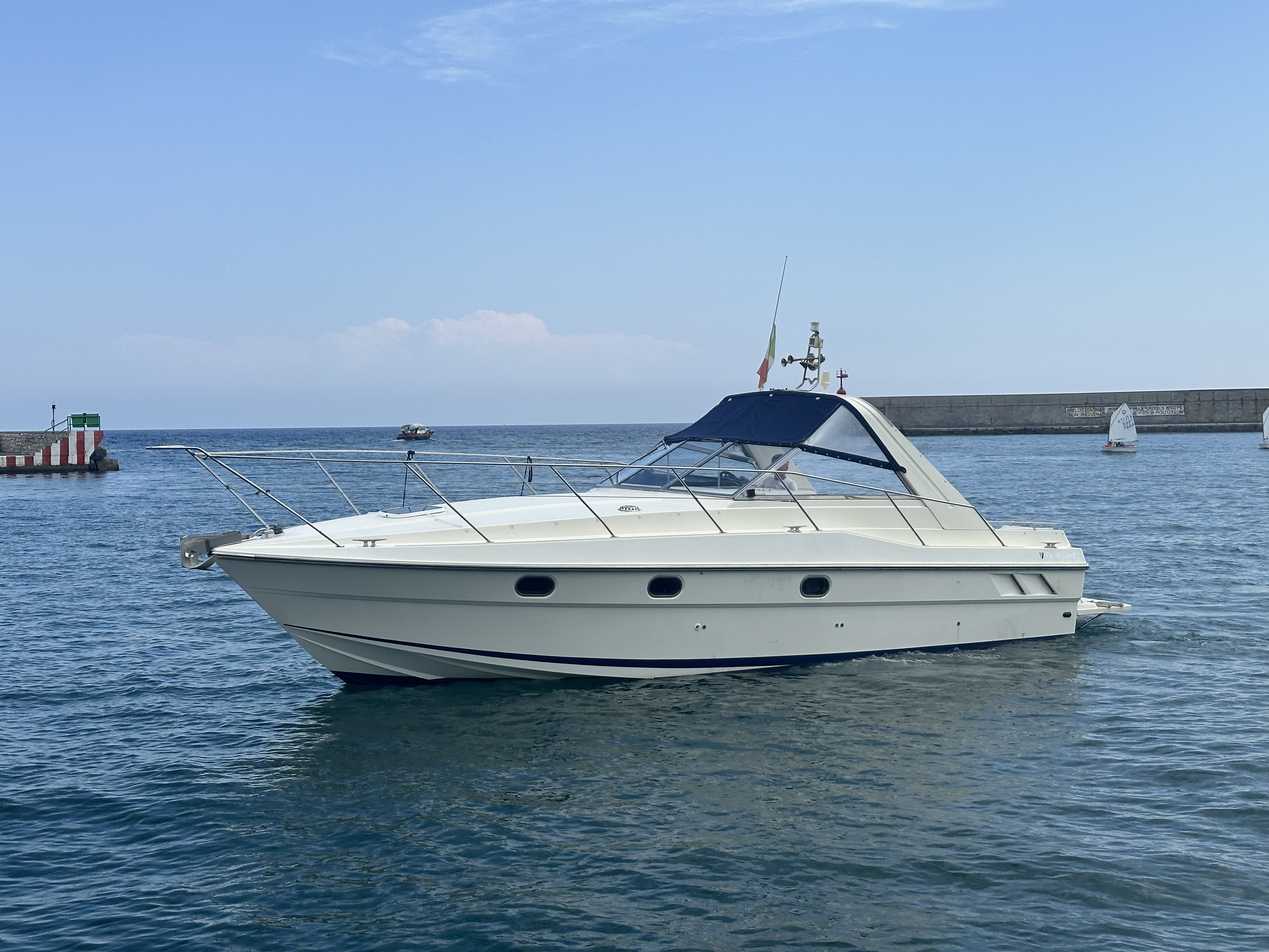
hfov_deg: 39.7
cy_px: 476
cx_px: 634
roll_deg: +0.7
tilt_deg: -1.1
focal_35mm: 48
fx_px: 1760
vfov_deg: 30.3
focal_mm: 6.86
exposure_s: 1/4016
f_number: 1.78
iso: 64
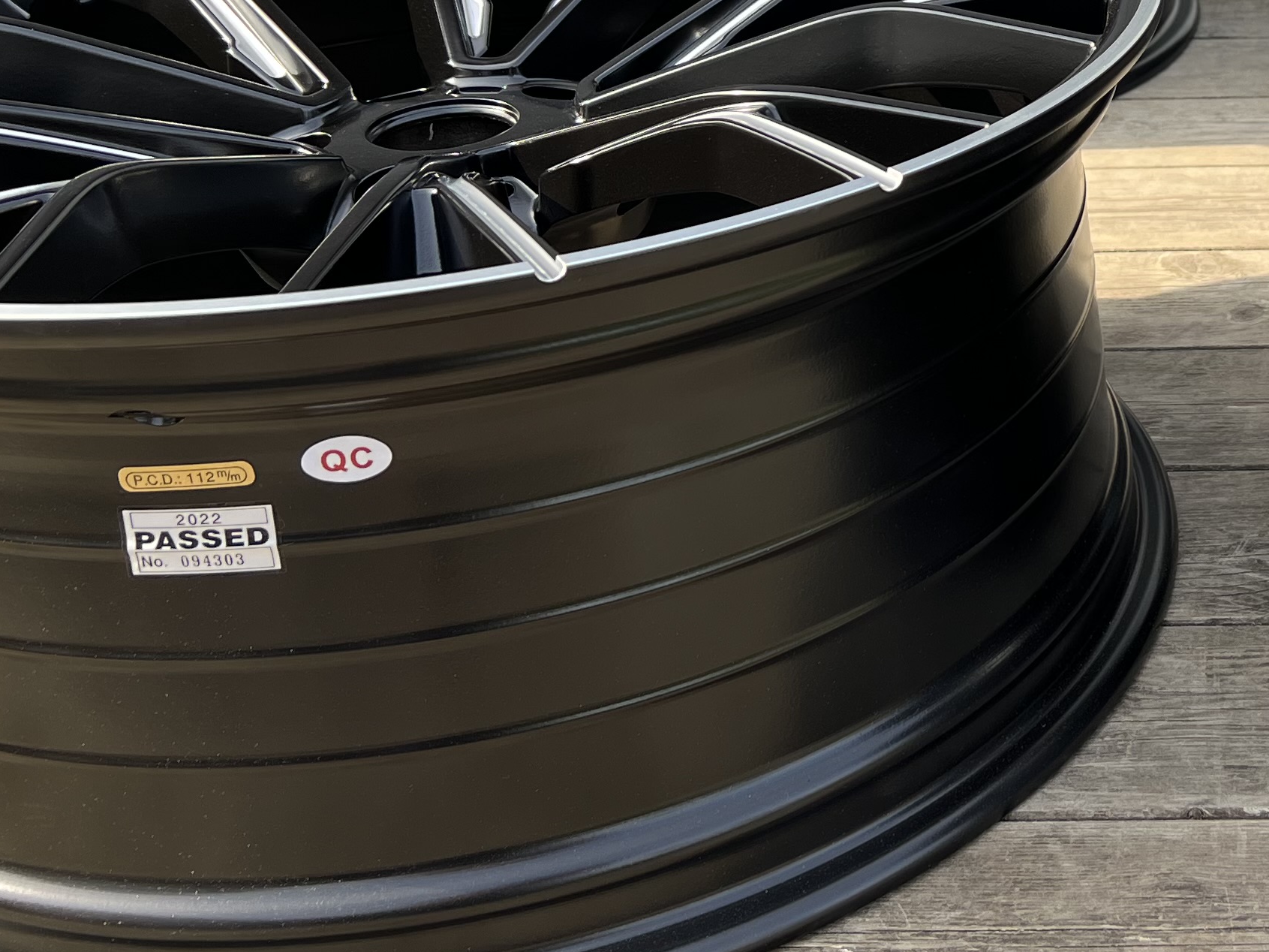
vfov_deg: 22.8
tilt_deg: -20.2
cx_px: 1234
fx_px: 2273
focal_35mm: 62
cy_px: 30
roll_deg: +1.8
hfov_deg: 29.4
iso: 50
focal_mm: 5.7
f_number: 1.5
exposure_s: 1/526
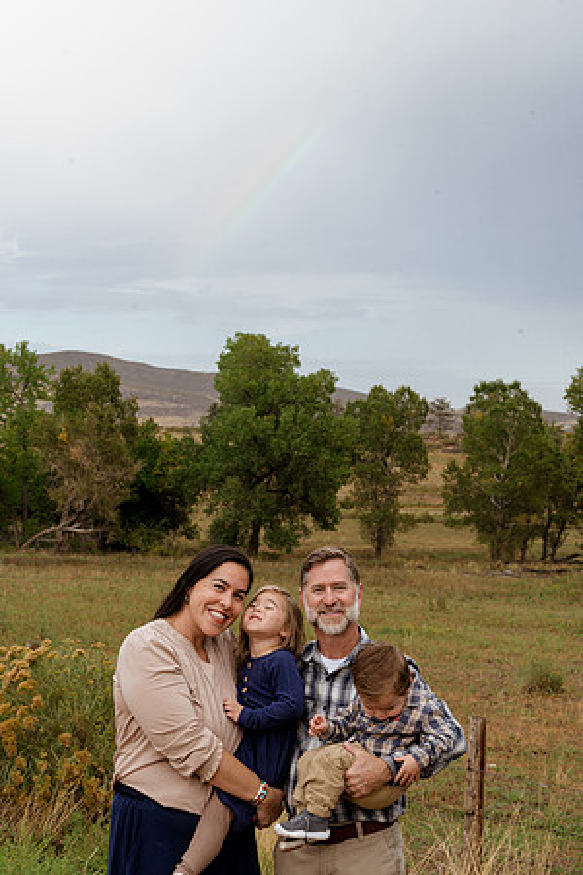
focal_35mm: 70
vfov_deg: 28.8
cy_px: 438
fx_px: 1700
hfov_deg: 19.5
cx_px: 292
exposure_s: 1/200
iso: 200
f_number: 14
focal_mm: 70
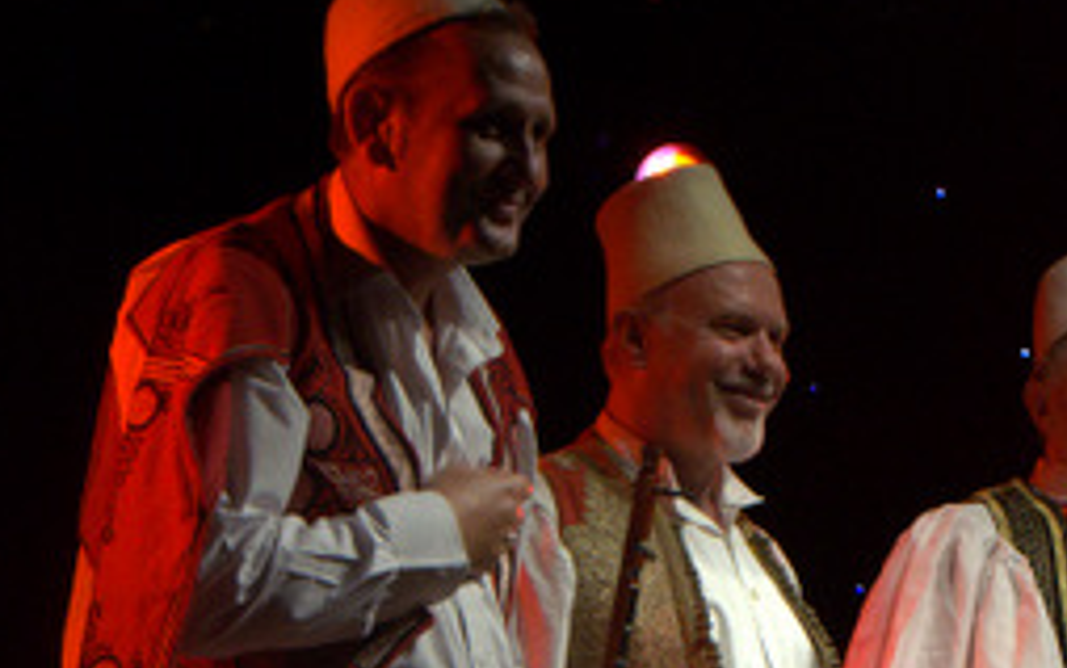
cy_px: 618
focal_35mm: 194
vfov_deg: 6.7
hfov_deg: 10.7
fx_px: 5657
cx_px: 912
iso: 2000
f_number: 4.8
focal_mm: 45
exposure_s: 1/500
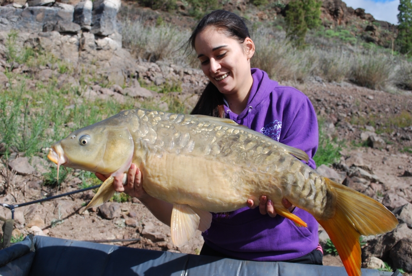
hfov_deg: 49.5
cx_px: 206
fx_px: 447
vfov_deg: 34.3
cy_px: 138
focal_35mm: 39
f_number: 8
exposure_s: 1/250
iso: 100
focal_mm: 26
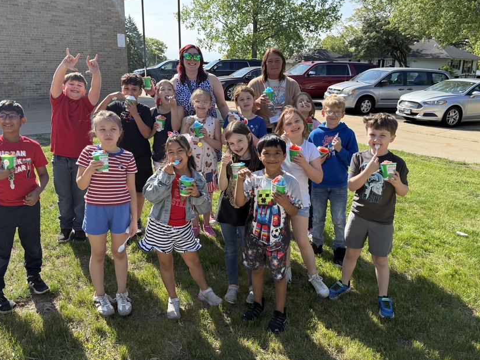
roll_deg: -0.7
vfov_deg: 46.8
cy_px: 171
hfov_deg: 59.9
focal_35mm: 30
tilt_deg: -14.0
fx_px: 416
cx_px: 229
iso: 100
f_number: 1.78
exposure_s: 1/2525
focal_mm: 6.76
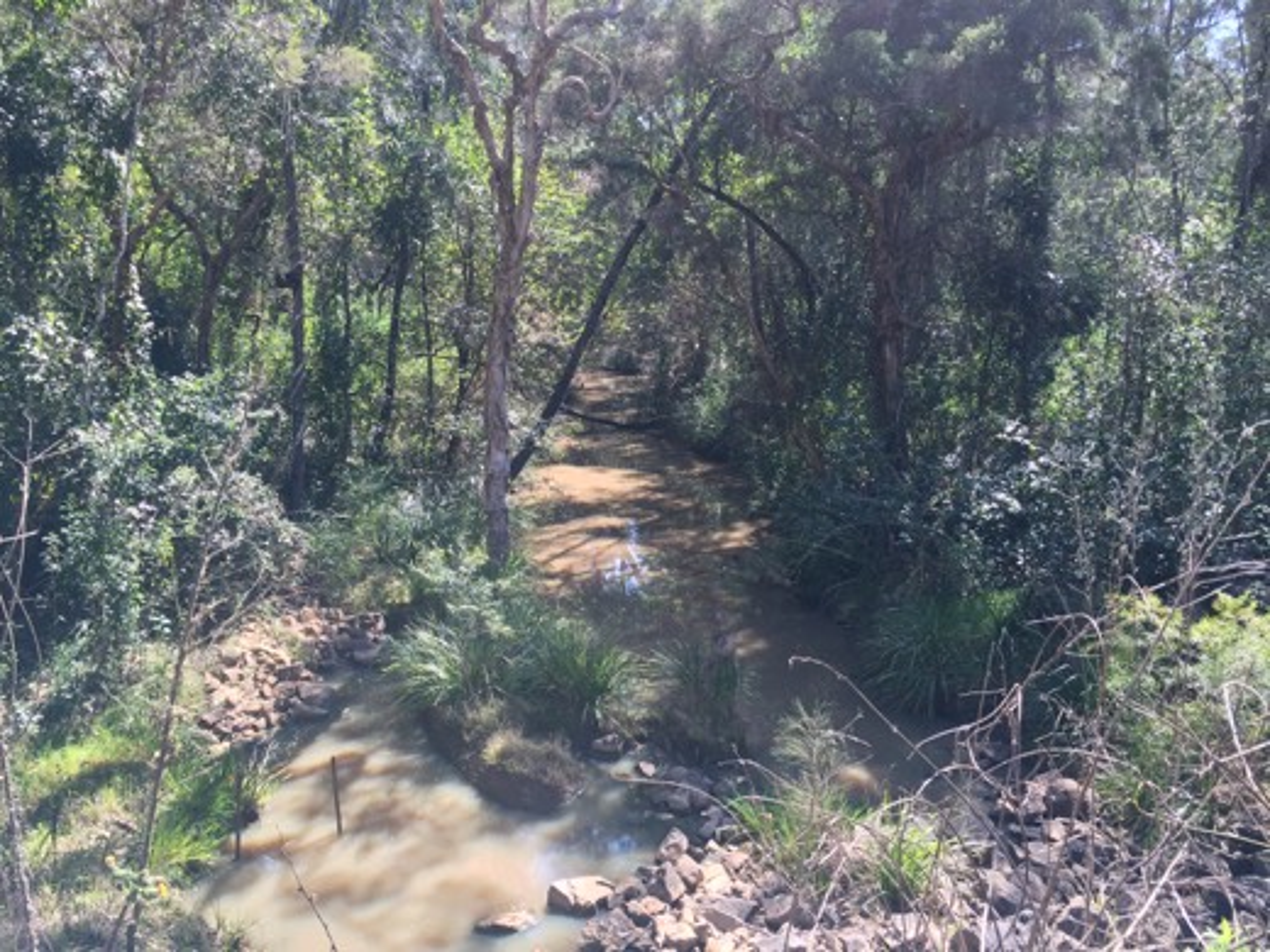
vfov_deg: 48.2
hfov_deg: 61.7
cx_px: 635
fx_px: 1064
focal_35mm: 29
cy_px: 476
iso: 32
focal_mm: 4.15
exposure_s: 1/235
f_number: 2.2
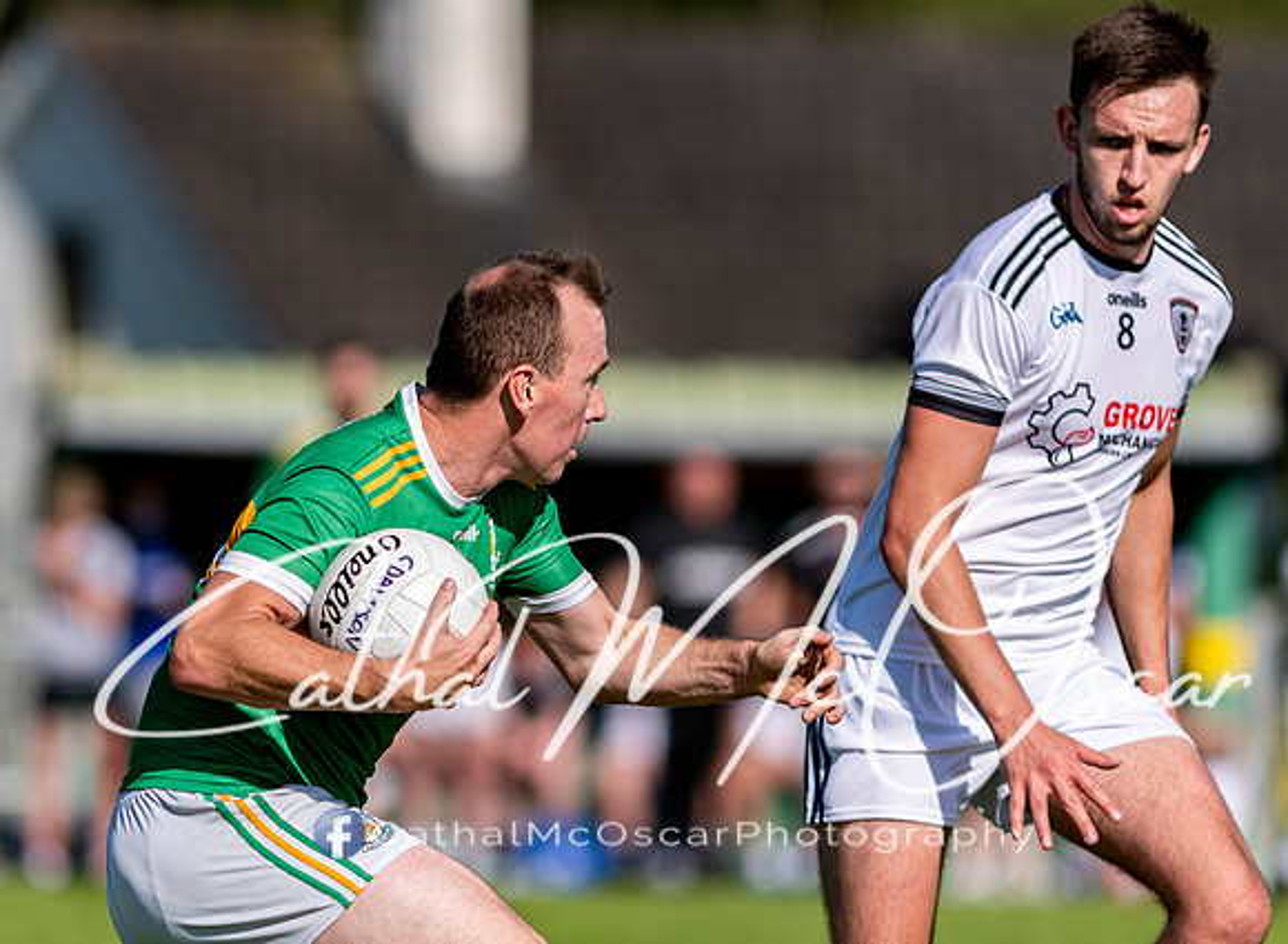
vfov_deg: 2.7
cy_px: 458
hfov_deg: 3.7
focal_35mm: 543
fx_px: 20052
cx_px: 498
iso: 100
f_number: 2.8
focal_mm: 300
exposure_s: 1/2500
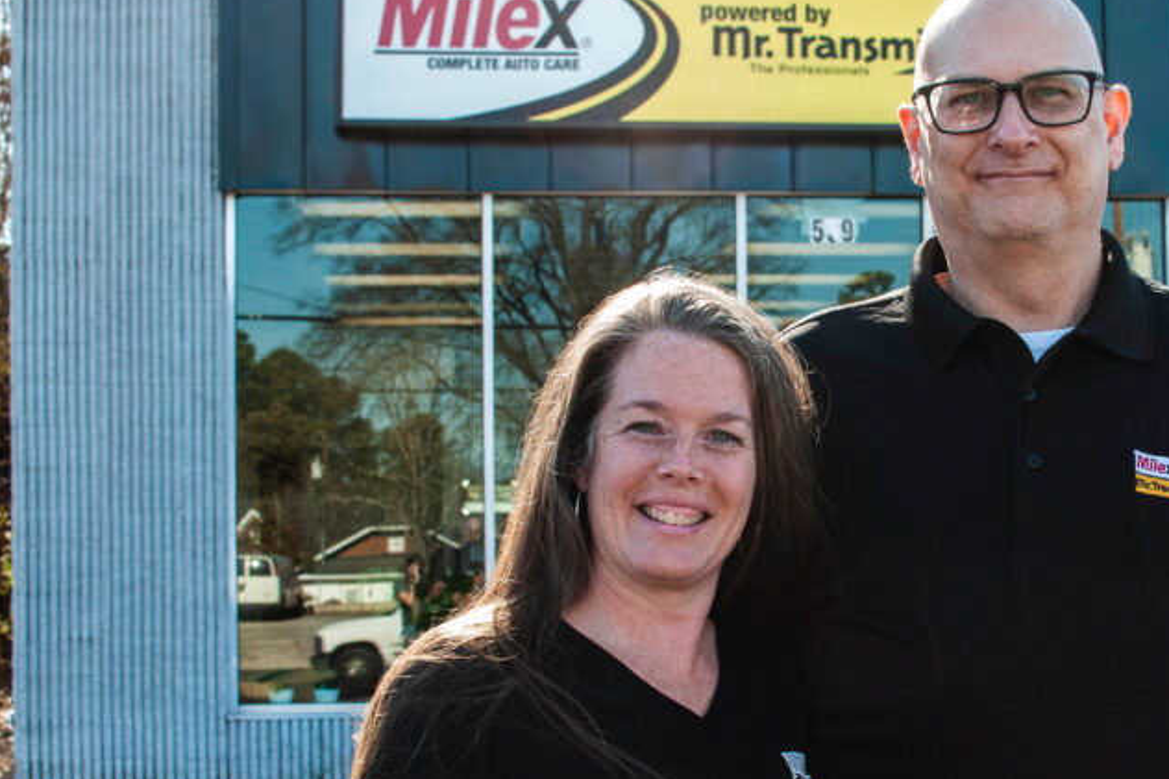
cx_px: 825
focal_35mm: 85
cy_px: 500
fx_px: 2759
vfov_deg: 16.0
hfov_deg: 23.8
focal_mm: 35
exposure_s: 1/160
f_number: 8
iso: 400
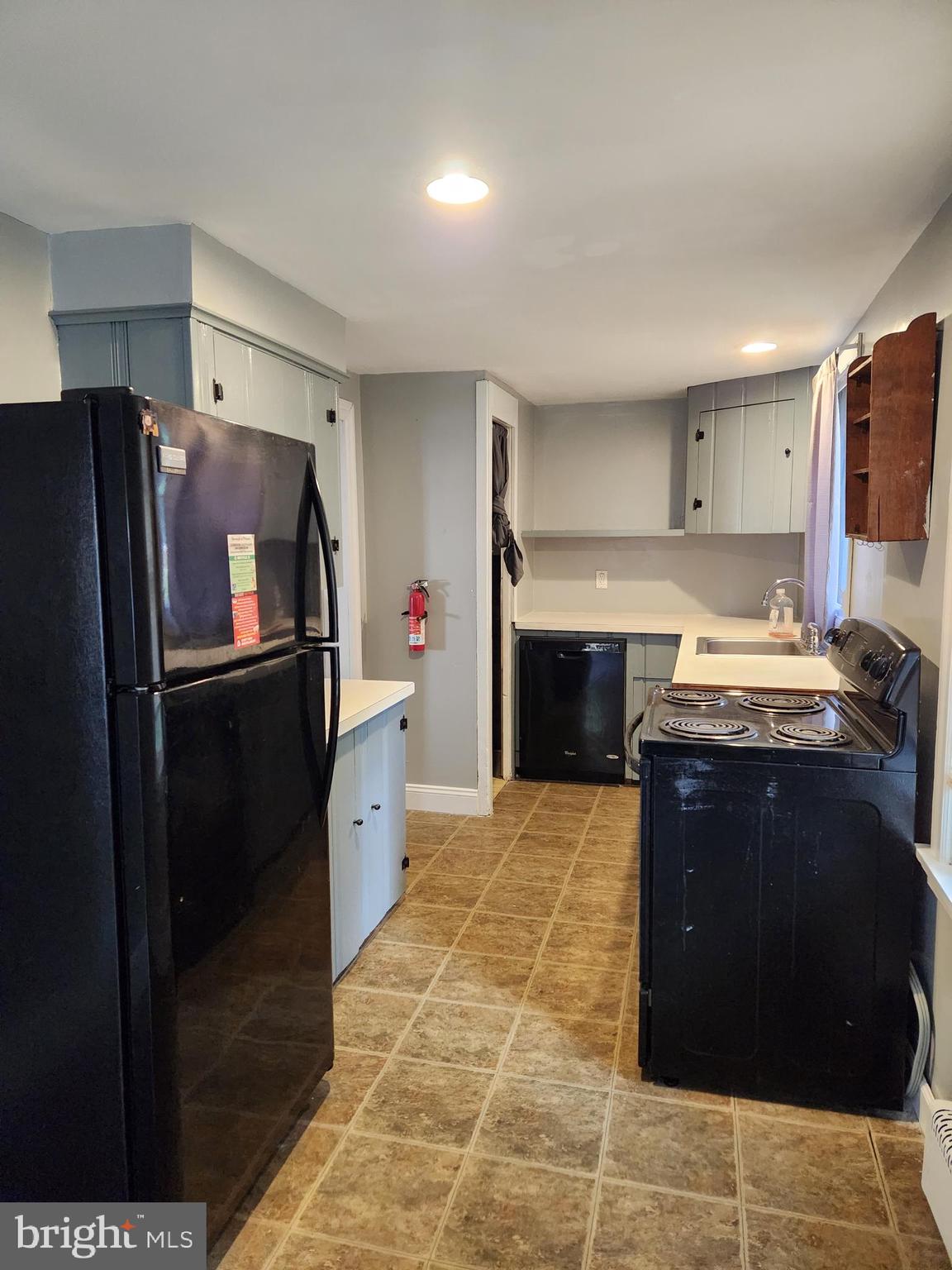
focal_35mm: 23
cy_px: 635
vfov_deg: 73.9
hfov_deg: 58.9
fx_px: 843
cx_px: 476
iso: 1000
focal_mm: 5.4
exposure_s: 1/120
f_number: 1.8
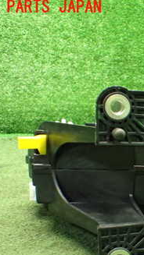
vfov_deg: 34.5
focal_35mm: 60
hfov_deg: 18.5
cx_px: 194
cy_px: 173
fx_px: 407
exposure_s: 1/50
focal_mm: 5.4
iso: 800
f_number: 2.3
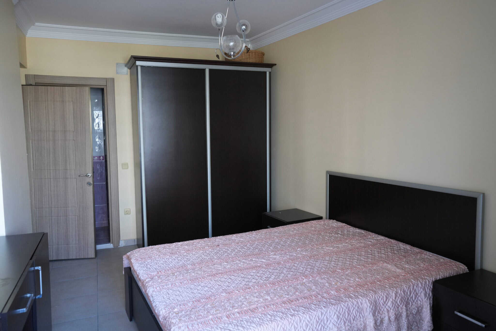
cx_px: 248
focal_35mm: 28
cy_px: 166
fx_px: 386
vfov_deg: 46.4
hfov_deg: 65.5
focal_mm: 28
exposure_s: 1/160
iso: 1250
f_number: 4
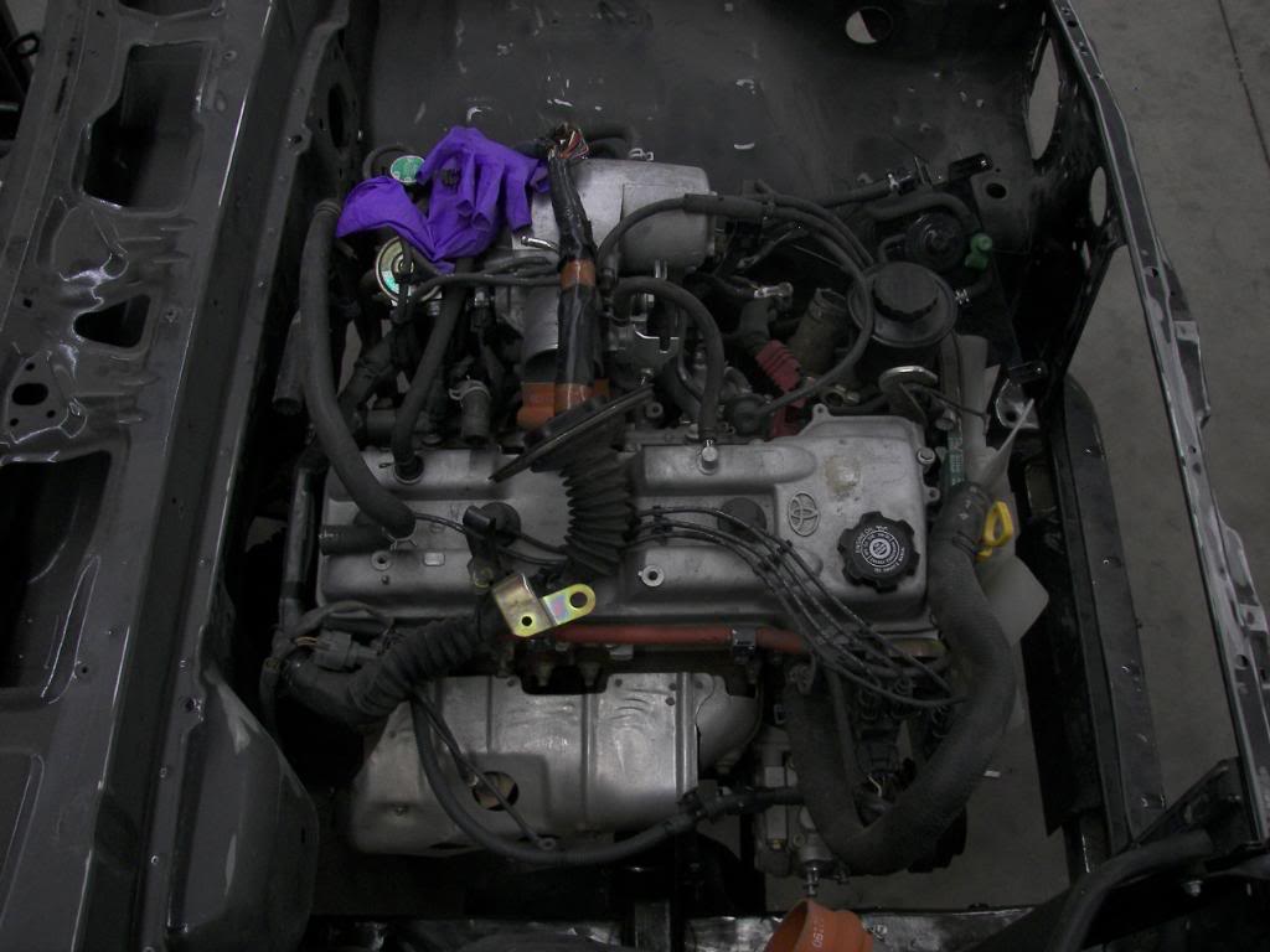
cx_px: 635
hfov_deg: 51.4
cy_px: 476
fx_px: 1321
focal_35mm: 36
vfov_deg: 39.7
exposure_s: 1/30
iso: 100
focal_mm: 6
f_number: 2.8
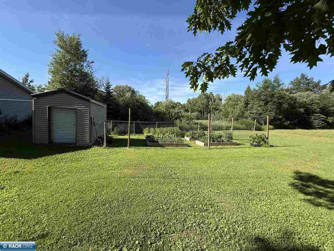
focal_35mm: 14
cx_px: 167
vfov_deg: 85.7
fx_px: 135
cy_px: 126
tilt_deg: -2.3
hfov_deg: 102.1
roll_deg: -1.4
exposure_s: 1/1033
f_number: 2.2
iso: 50
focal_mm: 2.22
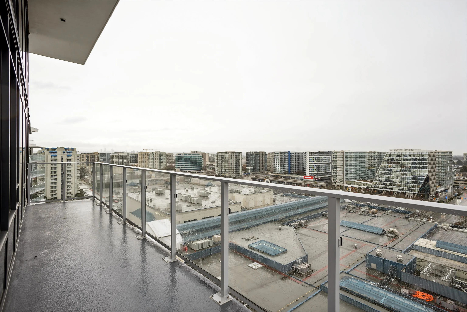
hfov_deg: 90.0
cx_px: 234
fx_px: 233
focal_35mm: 18
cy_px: 156
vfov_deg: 67.4
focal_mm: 18
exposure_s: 1/25
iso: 320
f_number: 9
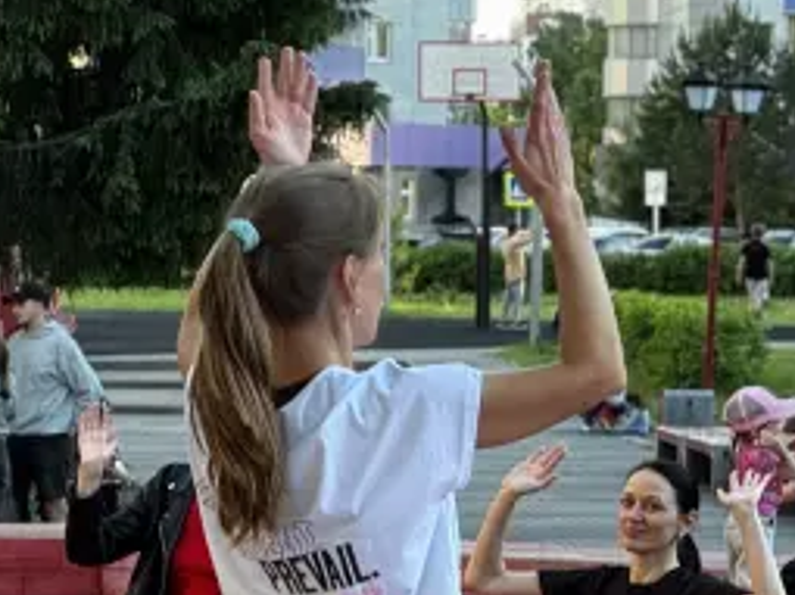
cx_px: 901
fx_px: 5326
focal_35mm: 232
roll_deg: -0.5
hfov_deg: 8.5
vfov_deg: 6.4
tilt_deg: -3.0
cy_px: 589
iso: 80
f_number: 2.8
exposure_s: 1/99
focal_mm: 9
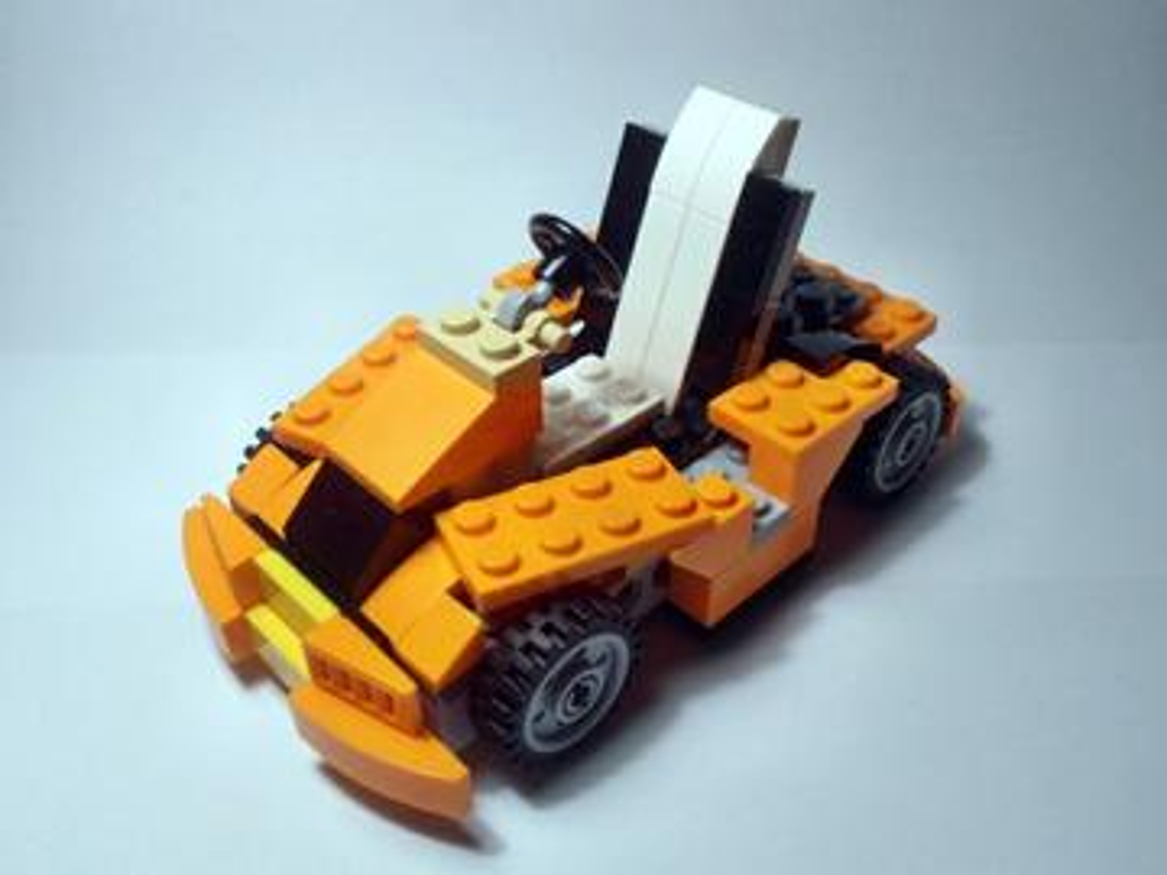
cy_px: 438
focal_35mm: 37
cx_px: 584
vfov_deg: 38.7
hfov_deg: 50.1
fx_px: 1247
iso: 80
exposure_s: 1/60
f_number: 3.9
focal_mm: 6.61
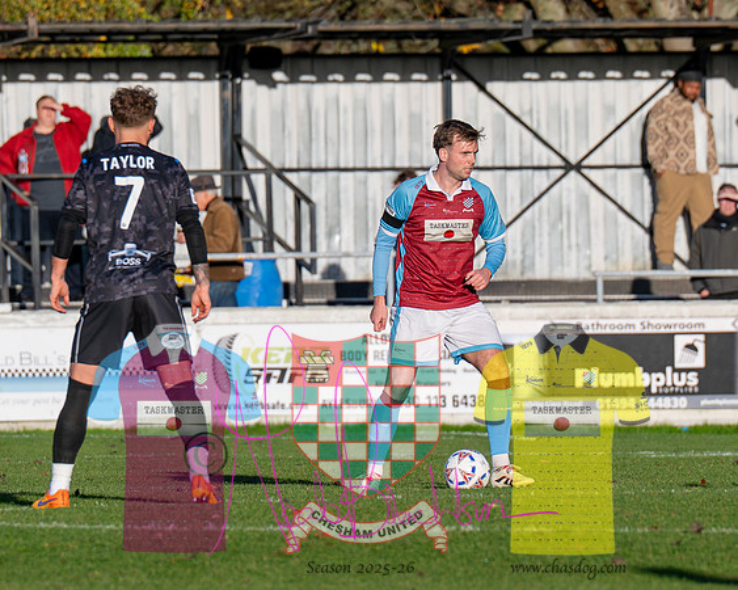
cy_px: 245
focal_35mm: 657
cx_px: 288
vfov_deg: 2.4
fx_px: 14340
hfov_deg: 2.9
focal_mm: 200
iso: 400
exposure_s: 1/4000
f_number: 4
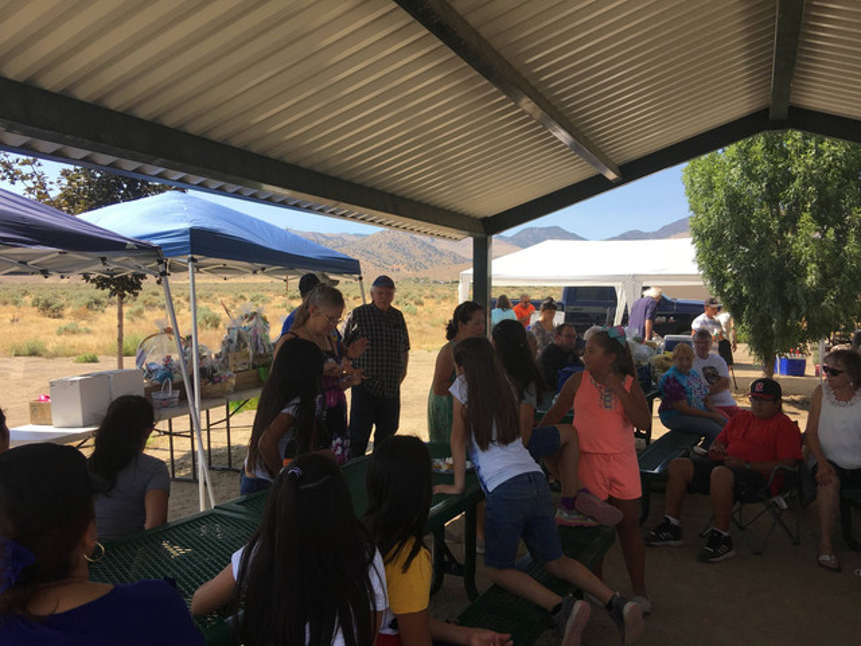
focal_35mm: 29
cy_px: 323
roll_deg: -0.6
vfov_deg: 48.2
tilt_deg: -0.7
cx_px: 430
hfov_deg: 61.7
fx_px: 721
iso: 25
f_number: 2.2
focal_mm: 4.15
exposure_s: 1/754
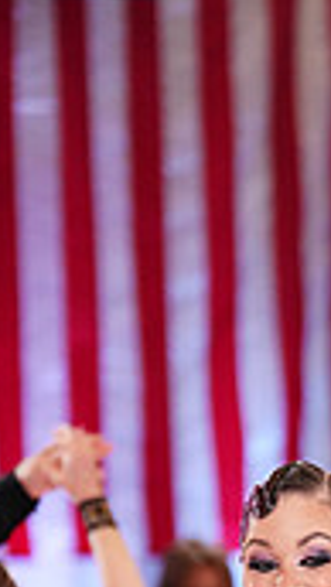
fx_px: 7039
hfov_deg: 2.7
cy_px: 928
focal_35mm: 452
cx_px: 555
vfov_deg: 4.7
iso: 3200
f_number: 2.8
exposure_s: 1/640
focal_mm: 128
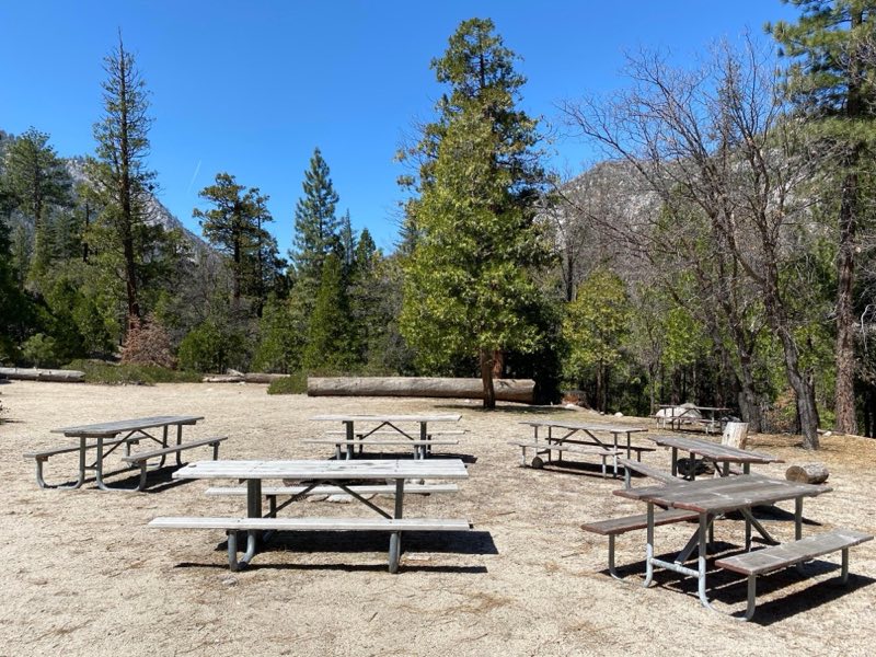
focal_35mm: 26
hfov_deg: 67.3
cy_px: 328
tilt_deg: +1.3
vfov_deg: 53.1
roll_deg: +0.2
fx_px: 658
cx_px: 438
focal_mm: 4.25
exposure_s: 1/2755
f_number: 1.8
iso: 32
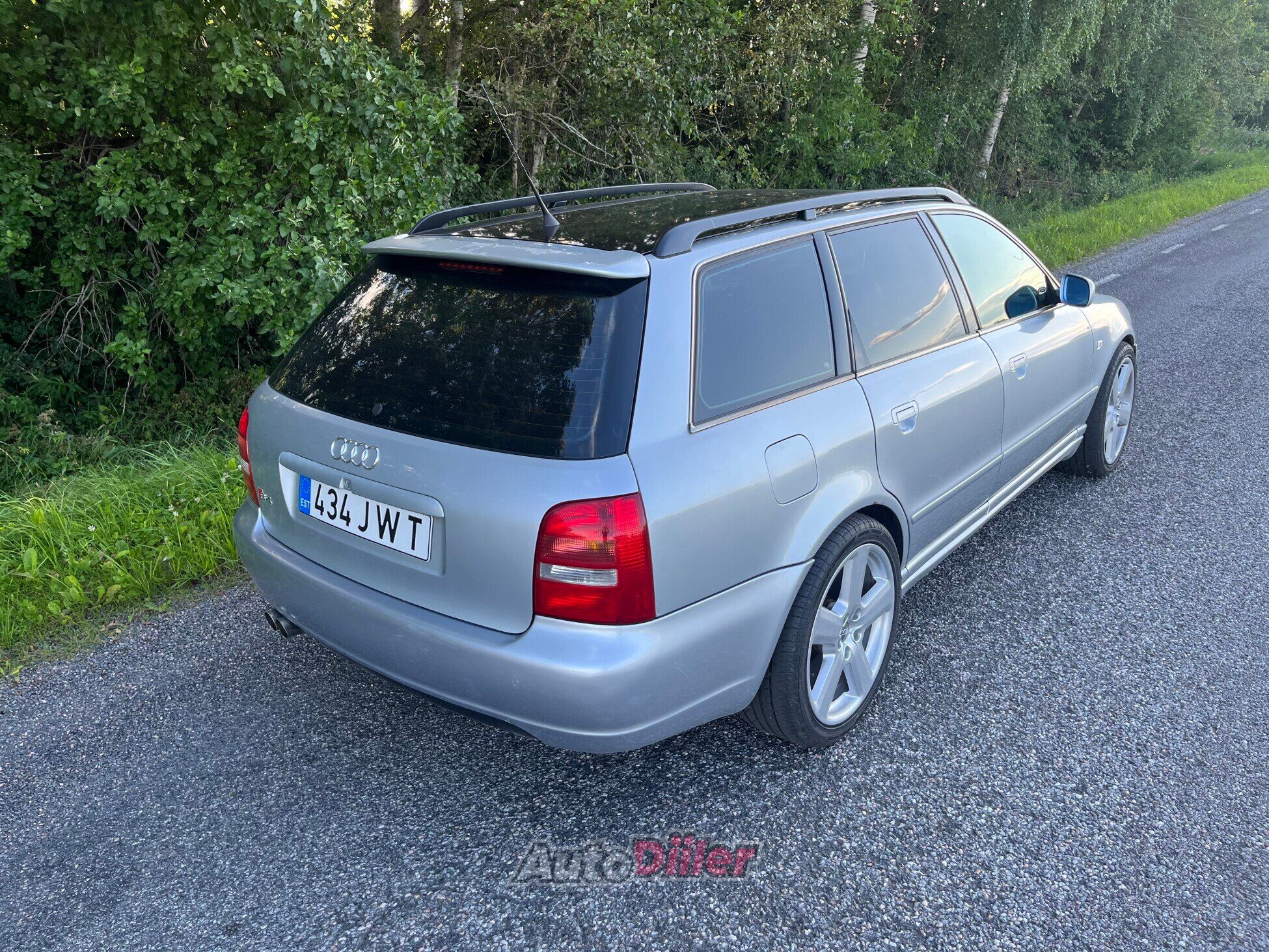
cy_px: 476
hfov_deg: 67.3
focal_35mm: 26
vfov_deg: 53.1
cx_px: 634
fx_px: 953
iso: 50
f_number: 1.6
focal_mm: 5.1
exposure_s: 1/304
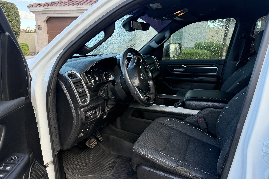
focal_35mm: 25
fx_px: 187
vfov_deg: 51.3
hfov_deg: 71.5
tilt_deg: -14.2
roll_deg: -0.4
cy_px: 93
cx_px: 135
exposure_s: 1/235
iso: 160
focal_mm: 6.76
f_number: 1.78
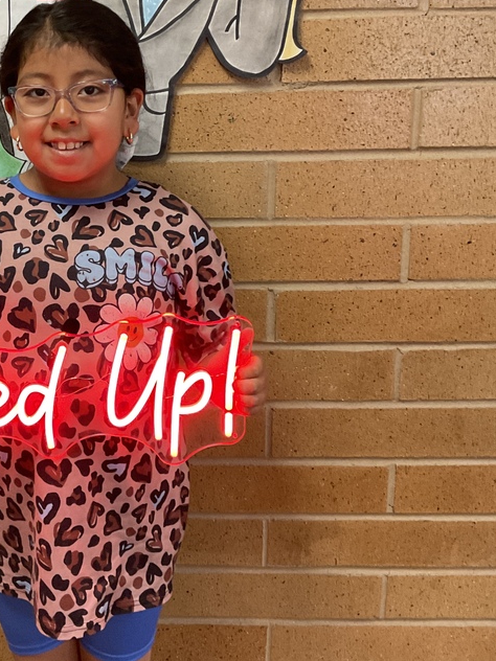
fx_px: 898
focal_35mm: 47
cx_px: 108
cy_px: 260
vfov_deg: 40.2
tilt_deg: -17.1
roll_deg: +0.7
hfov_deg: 30.2
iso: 160
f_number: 1.8
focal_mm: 3
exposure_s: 1/60
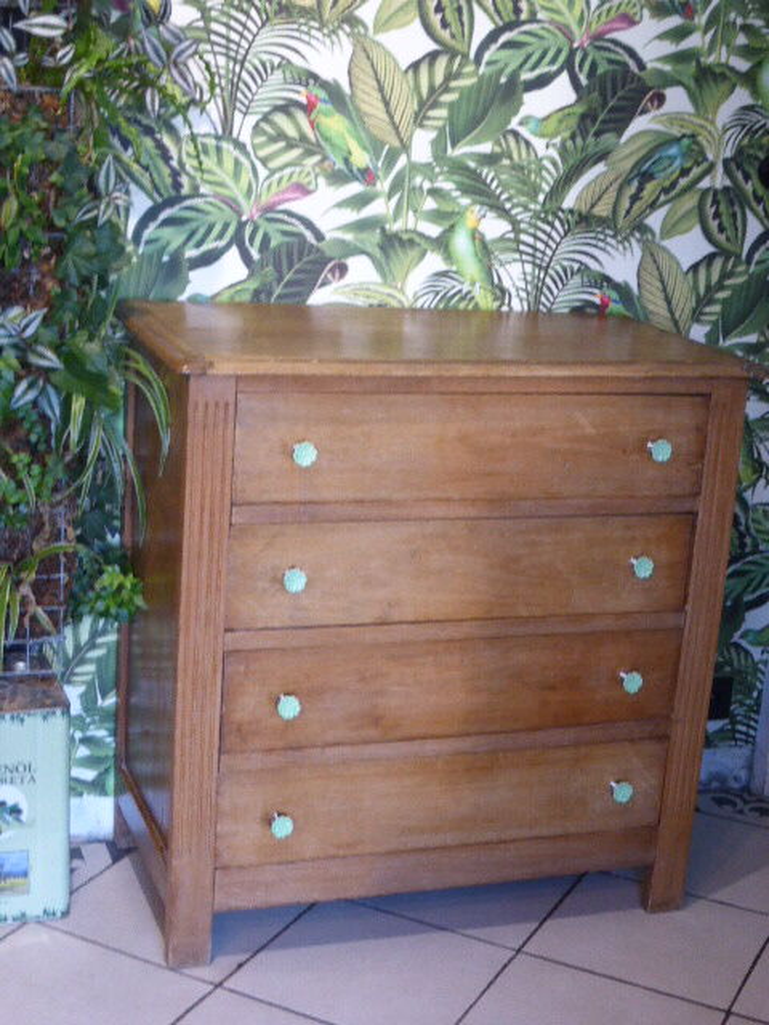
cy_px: 512
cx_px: 384
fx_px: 1807
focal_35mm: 61
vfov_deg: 31.7
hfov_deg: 24.0
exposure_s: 1/8
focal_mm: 10.3
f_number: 4.7
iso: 400
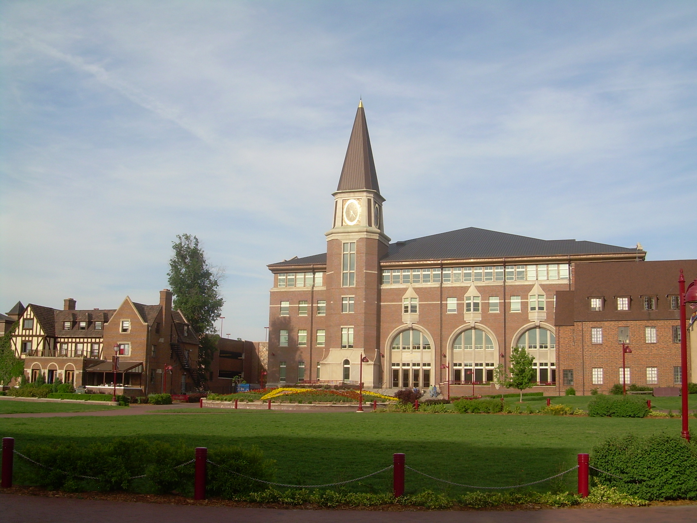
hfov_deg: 49.0
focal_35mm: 38
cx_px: 348
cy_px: 262
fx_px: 765
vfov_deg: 37.7
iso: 50
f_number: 4.6
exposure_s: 1/386
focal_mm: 6.3
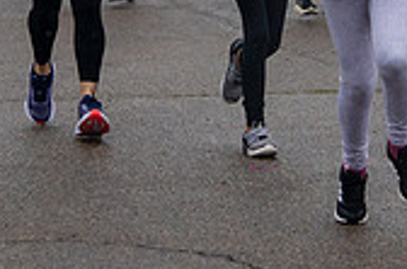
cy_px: -182
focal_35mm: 237
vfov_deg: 5.7
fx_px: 2672
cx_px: 59
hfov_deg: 8.7
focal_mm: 52
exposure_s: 1/4000
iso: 1600
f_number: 4
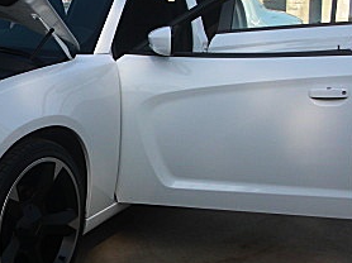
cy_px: 135
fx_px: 843
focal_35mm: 83
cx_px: 33
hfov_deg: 23.0
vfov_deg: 17.8
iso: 50
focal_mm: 6.3
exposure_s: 1/640
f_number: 2.8
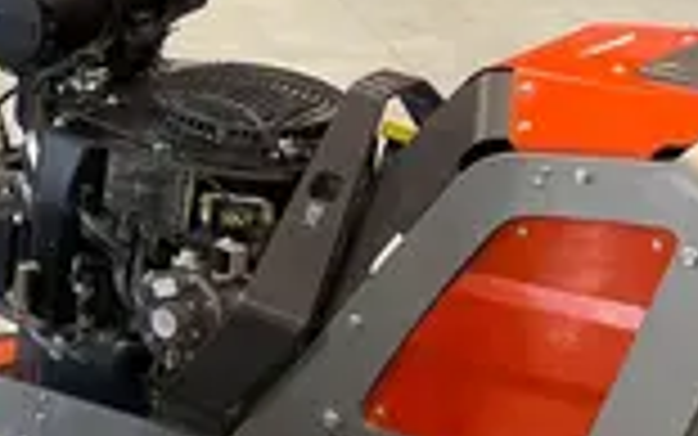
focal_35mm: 98
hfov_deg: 18.5
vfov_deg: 13.3
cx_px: -378
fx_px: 1865
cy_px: 88
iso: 160
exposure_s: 1/60
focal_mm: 5.1
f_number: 1.6
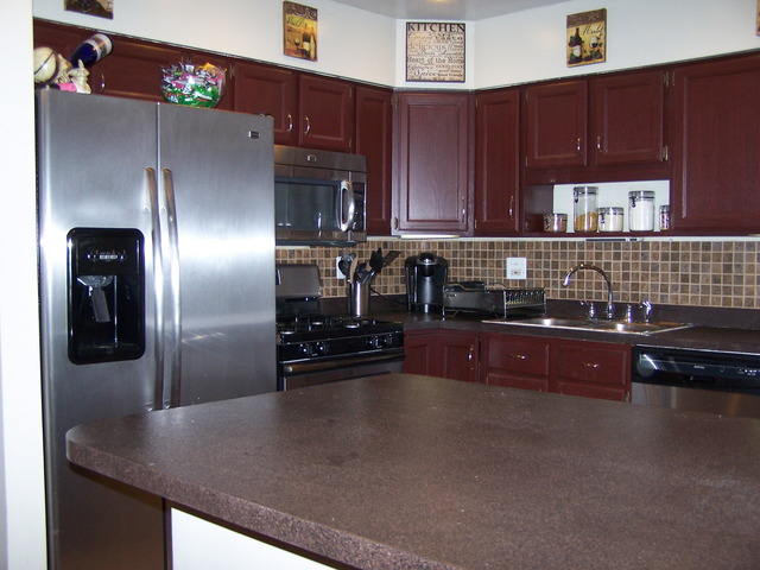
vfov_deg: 37.7
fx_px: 834
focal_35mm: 38
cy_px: 285
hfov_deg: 49.0
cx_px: 380
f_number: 2.8
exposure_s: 1/60
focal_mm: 6.3
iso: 140
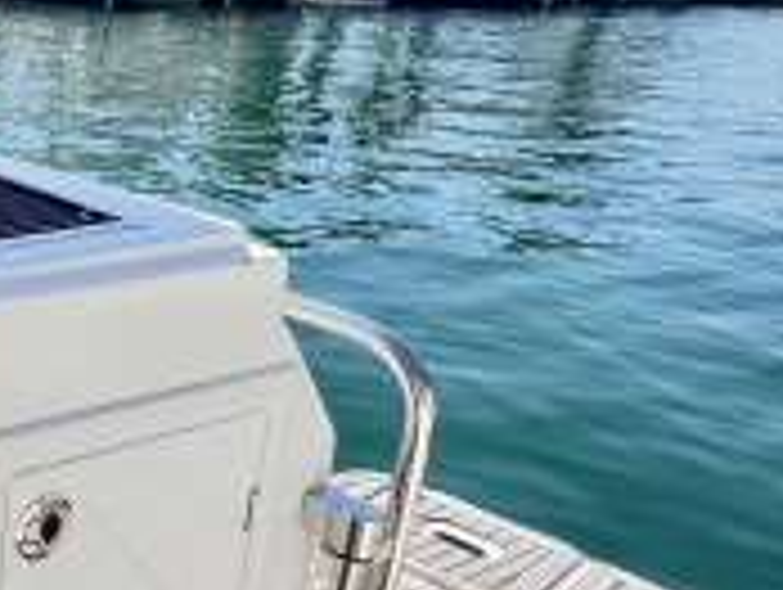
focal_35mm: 41
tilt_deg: -21.5
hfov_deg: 34.8
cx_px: -189
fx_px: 929
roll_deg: -2.6
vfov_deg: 35.2
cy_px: 309
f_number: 1.8
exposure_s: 1/723
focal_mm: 1.57
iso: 32
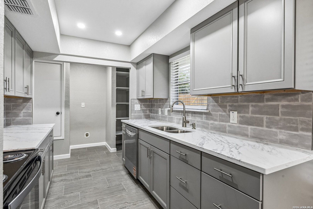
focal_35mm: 19
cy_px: 104
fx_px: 165
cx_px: 156
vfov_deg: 64.6
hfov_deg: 86.9
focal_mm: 19
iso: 1000
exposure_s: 1/20
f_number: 8
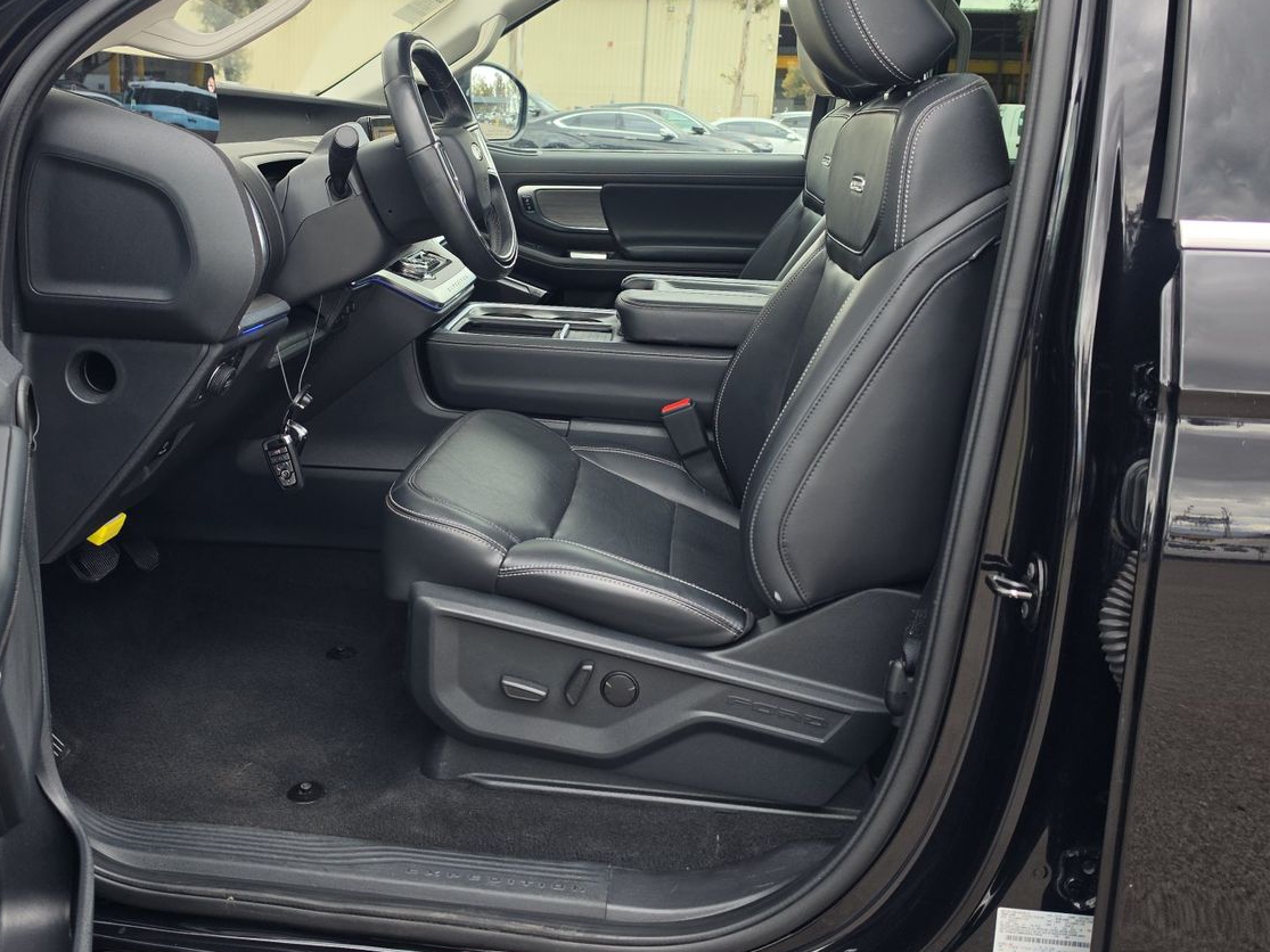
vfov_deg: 42.5
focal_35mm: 33
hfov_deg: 55.1
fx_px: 1211
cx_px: 542
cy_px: 334
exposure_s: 1/229
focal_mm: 6.5
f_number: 1.4
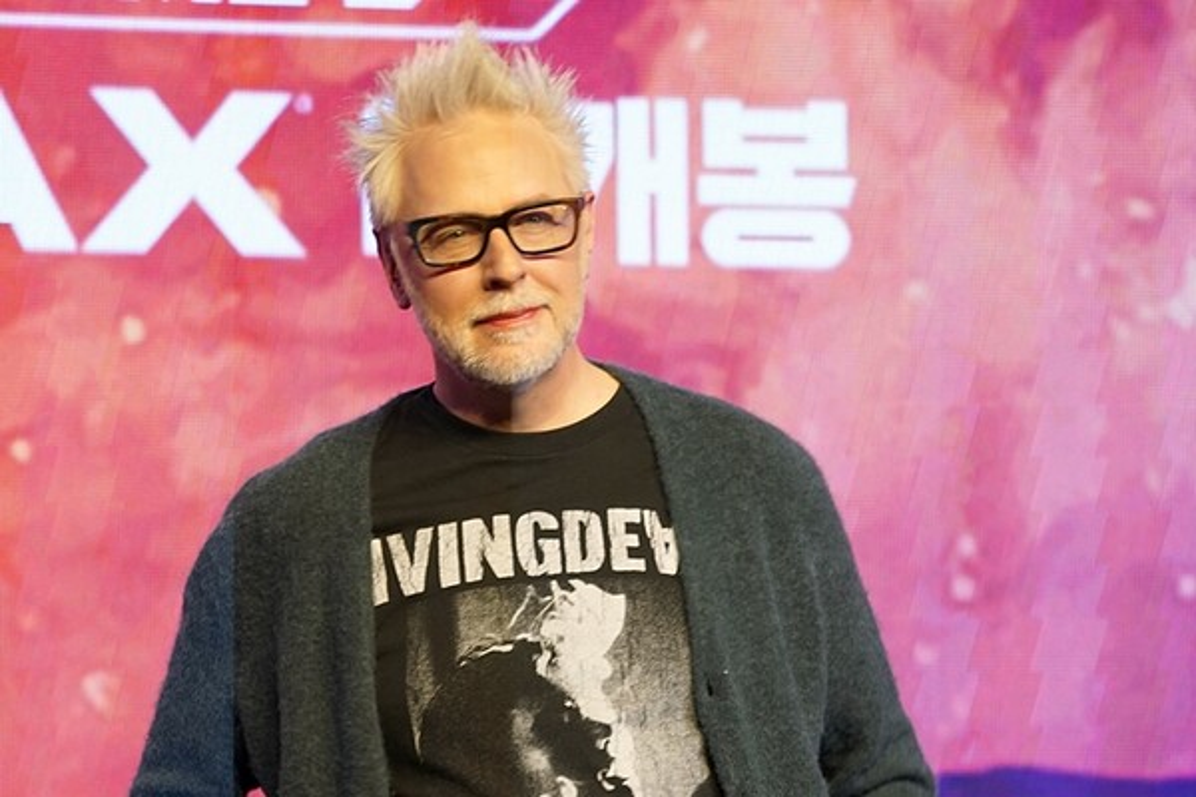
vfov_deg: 8.0
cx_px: 598
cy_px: 398
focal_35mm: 171
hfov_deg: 12.0
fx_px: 5681
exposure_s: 1/60
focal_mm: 114
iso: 640
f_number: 5
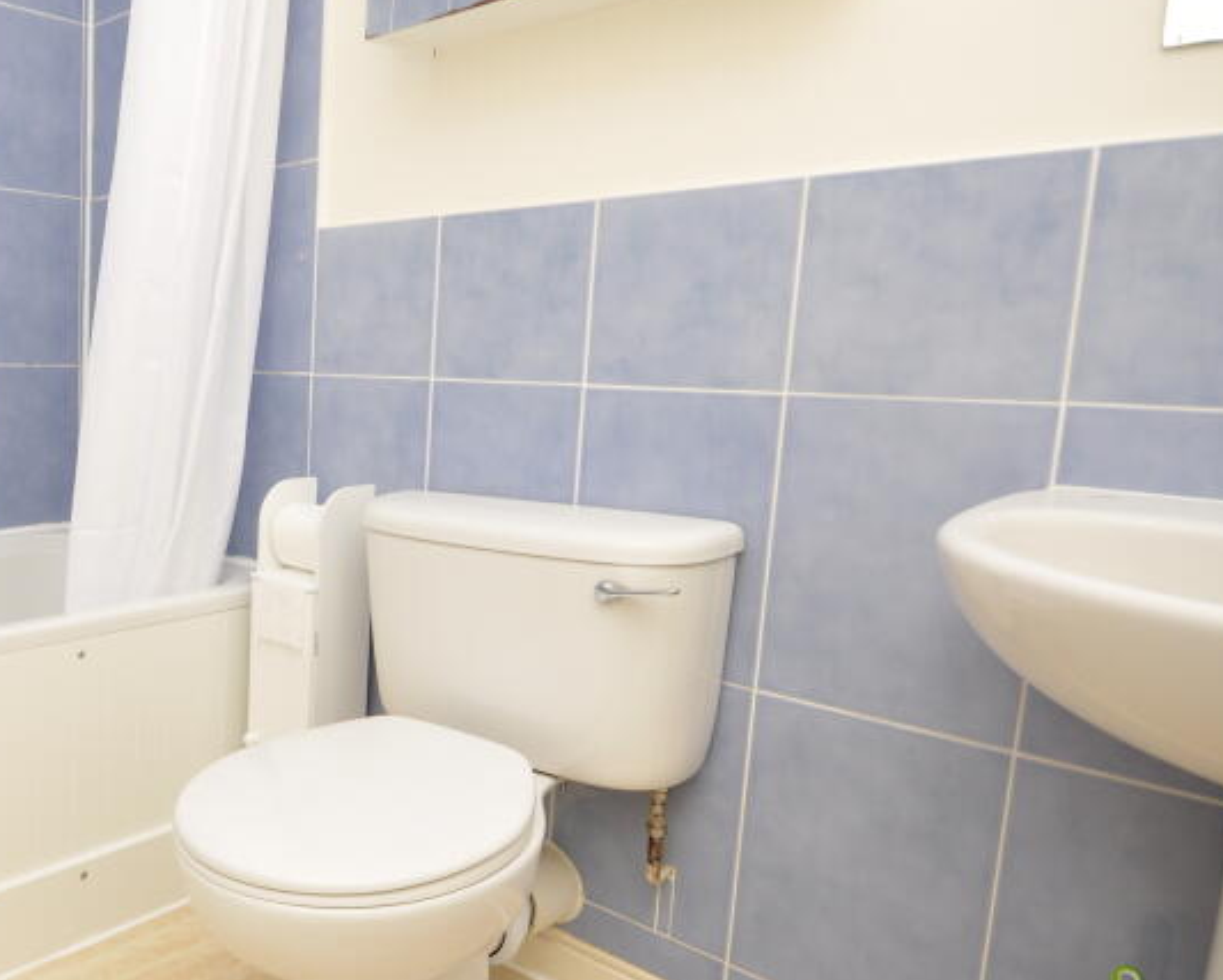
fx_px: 978
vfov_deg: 53.2
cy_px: 475
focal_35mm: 27
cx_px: 154
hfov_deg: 56.5
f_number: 5.6
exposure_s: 1/60
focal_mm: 10
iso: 400
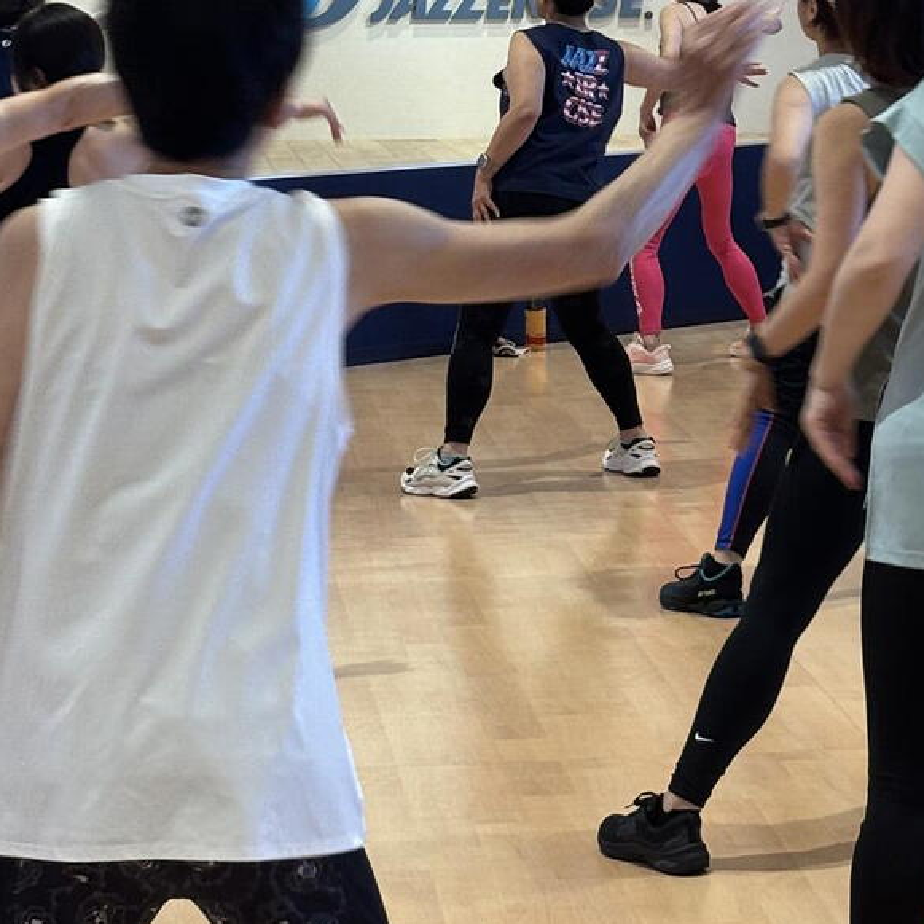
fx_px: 3896
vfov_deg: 13.4
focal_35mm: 129
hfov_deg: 13.5
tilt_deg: -2.2
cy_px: 98
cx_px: 663
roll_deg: -0.7
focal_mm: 5.96
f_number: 1.6
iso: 32
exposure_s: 1/60
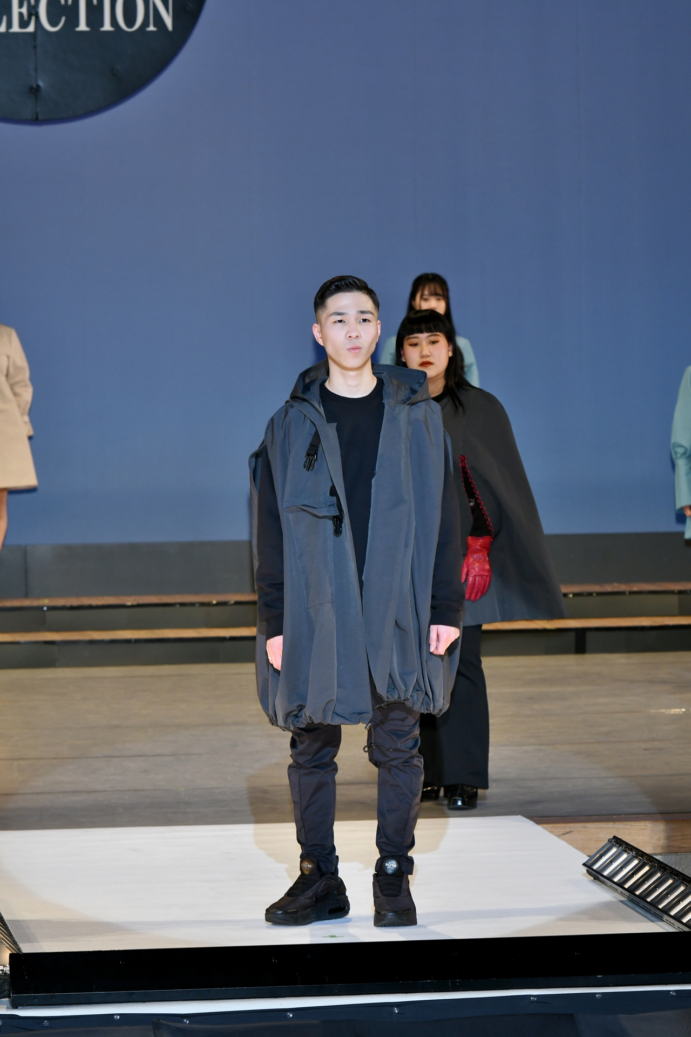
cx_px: 346
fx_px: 4837
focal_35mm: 168
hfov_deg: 8.2
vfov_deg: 12.2
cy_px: 518
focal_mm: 112
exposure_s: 1/250
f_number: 5.6
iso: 800
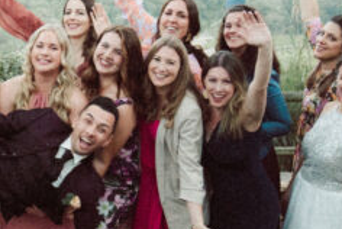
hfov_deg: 21.5
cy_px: 167
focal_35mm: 91
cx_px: -12
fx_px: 866
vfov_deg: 15.0
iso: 1600
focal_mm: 28
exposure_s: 1/160
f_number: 2.8
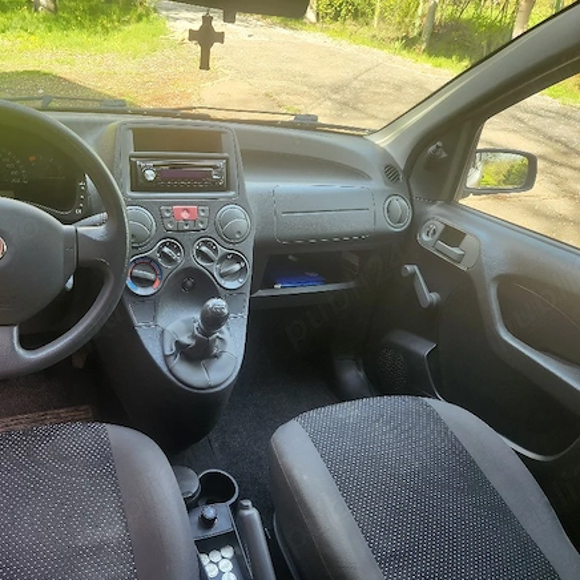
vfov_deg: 57.3
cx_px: 214
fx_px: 531
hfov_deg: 56.6
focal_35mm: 28
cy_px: 286
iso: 125
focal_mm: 5.4
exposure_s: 1/182
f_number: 1.8
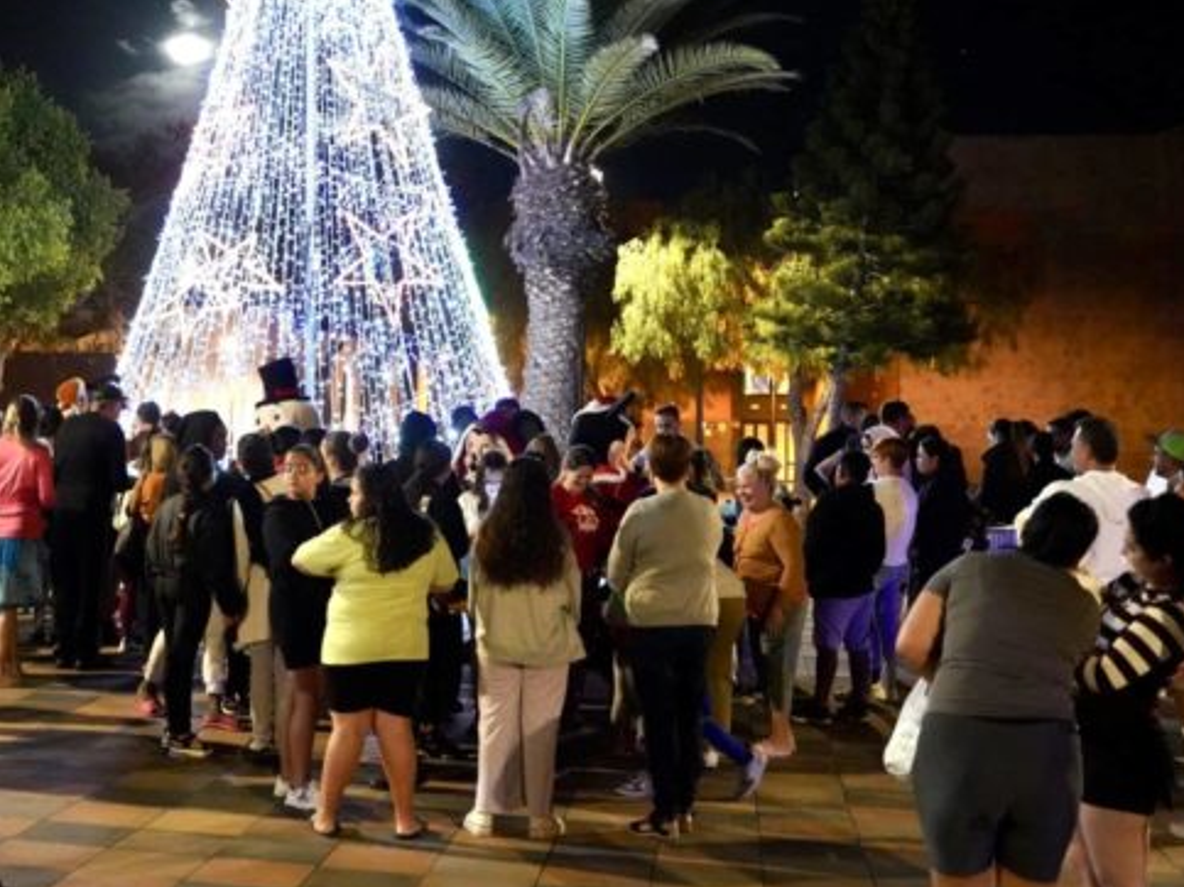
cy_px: 265
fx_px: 1778
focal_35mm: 52
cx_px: 311
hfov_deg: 36.1
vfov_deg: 27.8
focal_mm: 34
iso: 12800
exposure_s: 1/100
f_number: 2.8
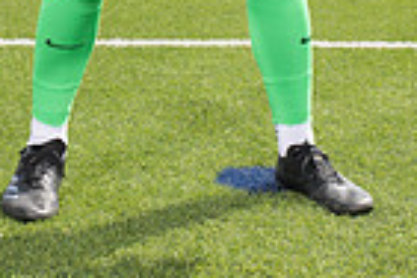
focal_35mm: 128
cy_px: -346
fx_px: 1483
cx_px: 186
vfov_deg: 9.7
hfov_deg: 16.0
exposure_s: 1/320
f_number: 7.1
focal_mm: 40
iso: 125
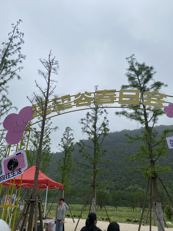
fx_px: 173
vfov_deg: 67.3
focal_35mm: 26
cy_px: 116
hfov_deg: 53.1
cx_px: 86
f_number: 1.8
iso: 32
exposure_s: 1/2141
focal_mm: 4.25
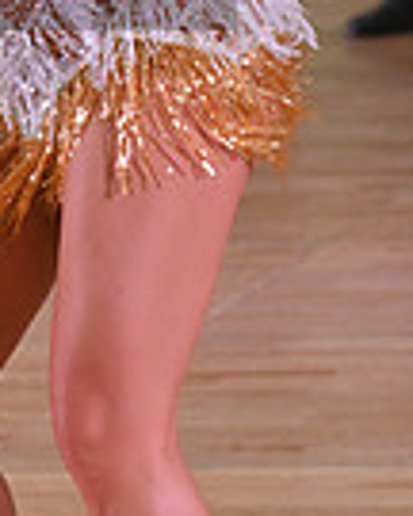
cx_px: -289
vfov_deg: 4.3
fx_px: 6906
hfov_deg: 3.4
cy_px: -96
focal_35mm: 452
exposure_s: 1/320
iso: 2000
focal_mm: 112
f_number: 5
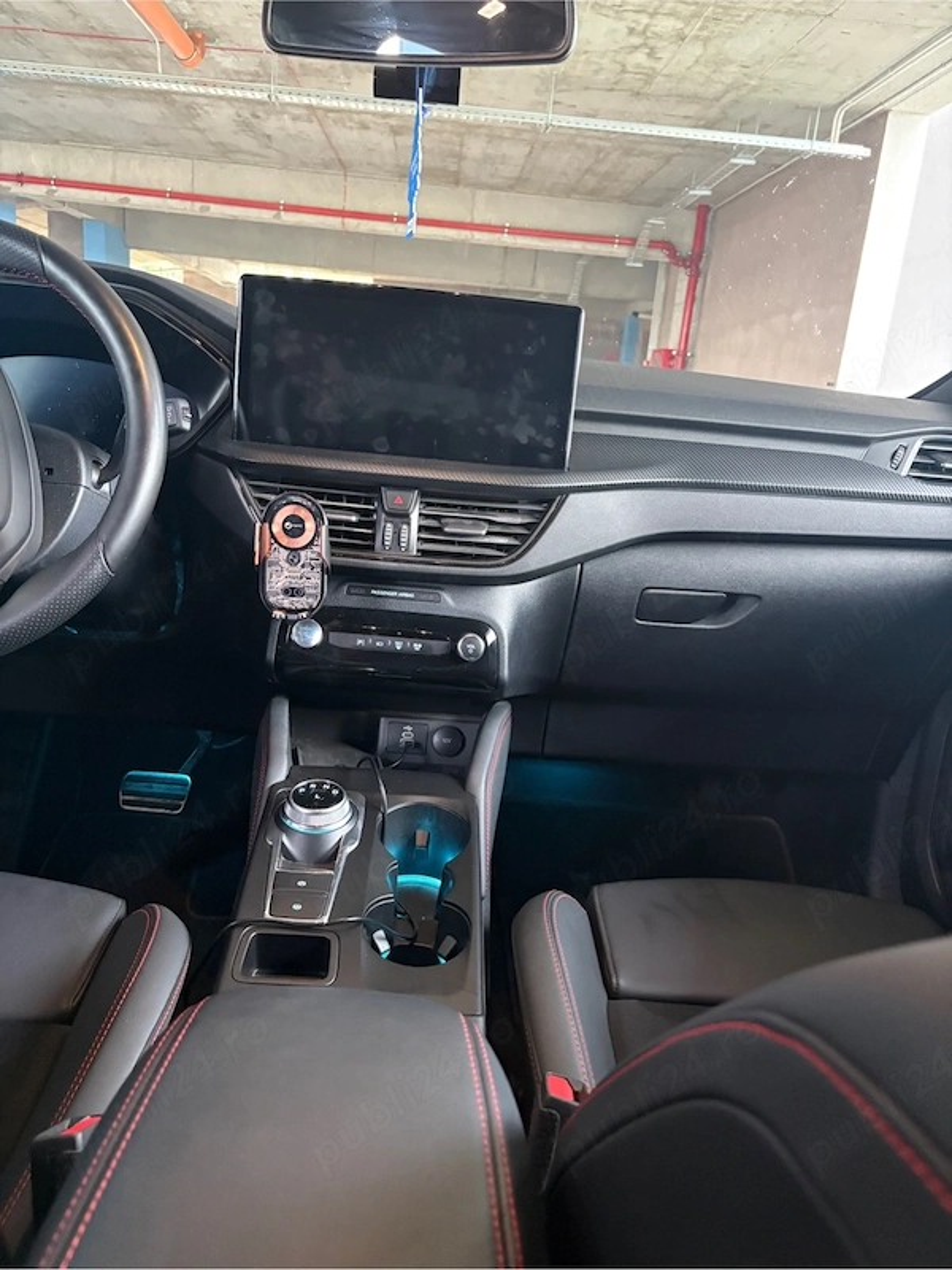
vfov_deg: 67.3
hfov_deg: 53.1
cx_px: 476
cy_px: 635
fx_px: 953
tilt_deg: -14.3
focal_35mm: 26
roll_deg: -5.5
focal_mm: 5.96
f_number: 1.6
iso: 640
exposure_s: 1/38
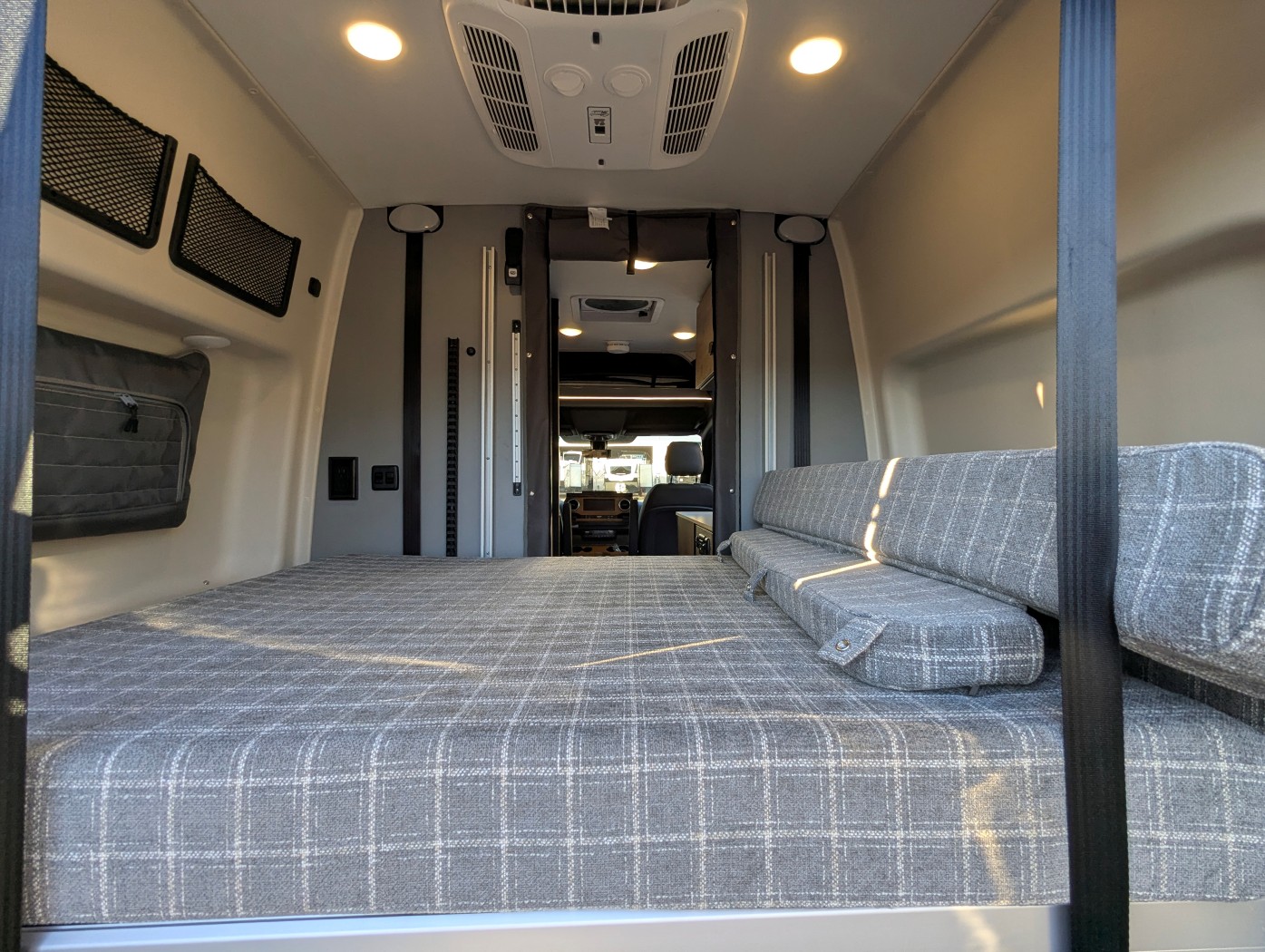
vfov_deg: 78.2
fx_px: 585
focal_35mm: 16
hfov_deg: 94.4
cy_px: 476
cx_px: 632
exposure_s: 1/101
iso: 55
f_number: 2.2
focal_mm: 2.35
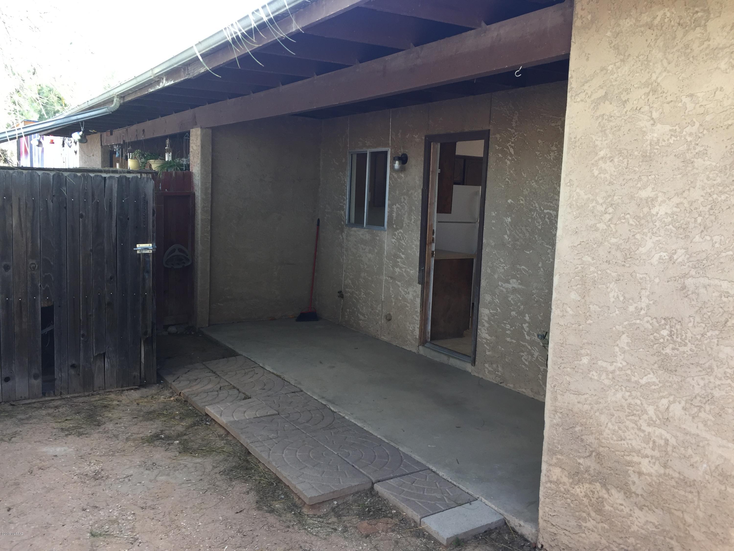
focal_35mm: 29
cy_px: 276
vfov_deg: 48.2
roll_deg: -3.4
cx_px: 367
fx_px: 615
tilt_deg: -6.4
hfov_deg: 61.7
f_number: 2.2
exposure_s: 1/120
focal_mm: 4.15
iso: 40
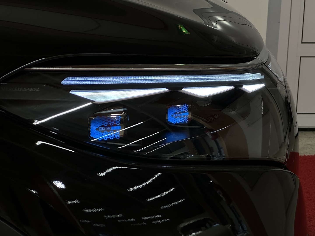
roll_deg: -1.4
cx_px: 158
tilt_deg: -14.3
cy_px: 118
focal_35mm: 77
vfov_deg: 19.1
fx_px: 701
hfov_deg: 25.3
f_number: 2.8
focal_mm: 9
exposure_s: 1/102
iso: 125
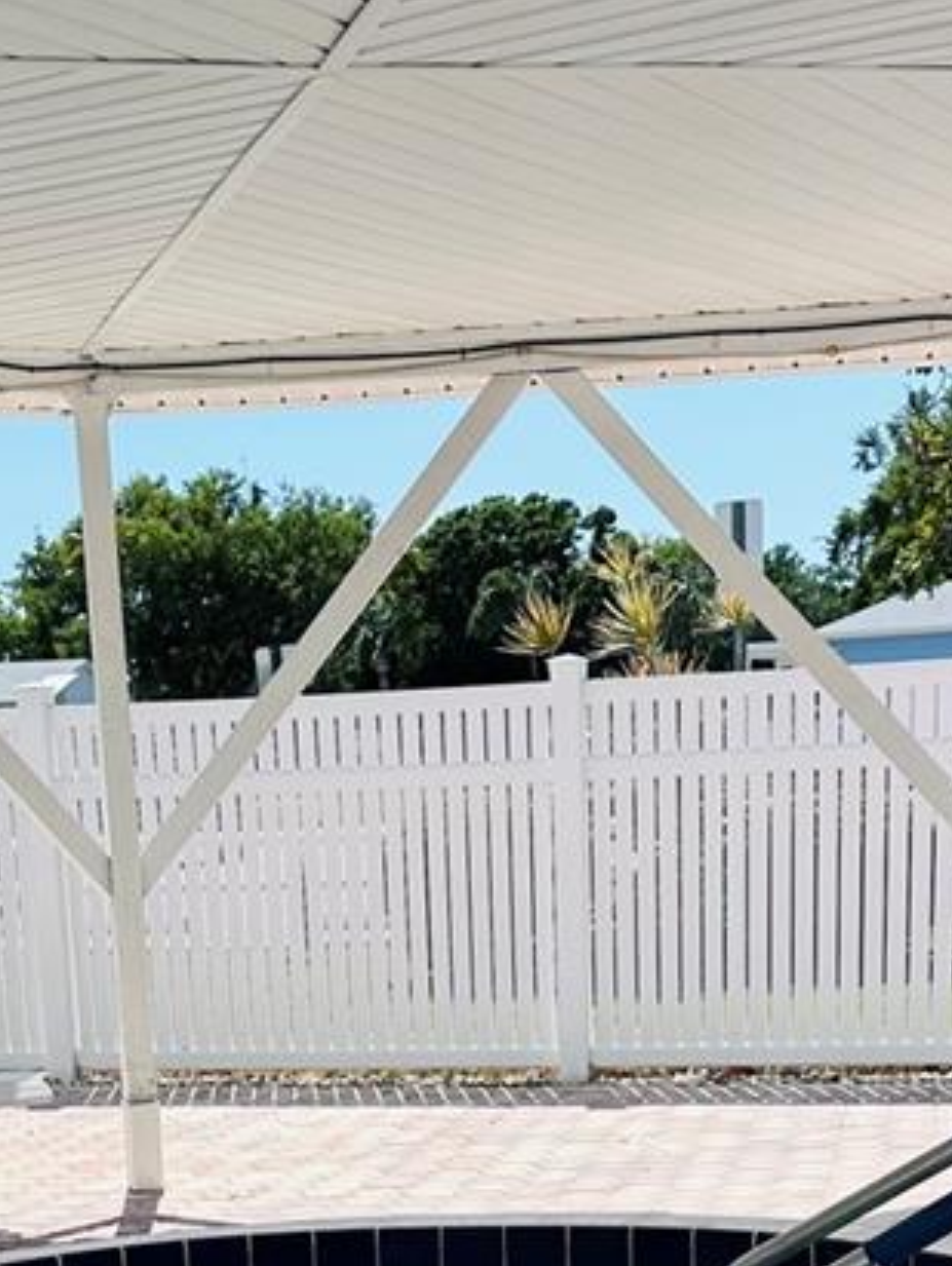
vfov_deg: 25.7
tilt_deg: -14.6
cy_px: 1398
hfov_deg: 21.0
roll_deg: +3.3
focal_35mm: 70
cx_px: 385
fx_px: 2563
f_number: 1.78
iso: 80
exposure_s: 1/4348
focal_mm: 6.86
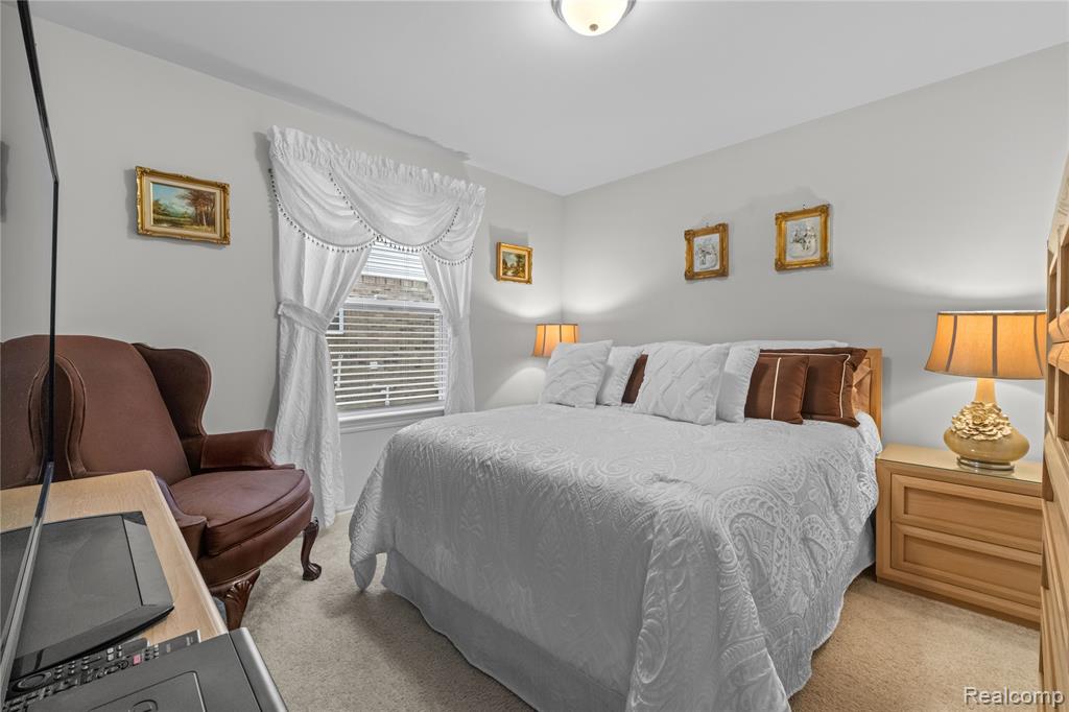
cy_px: 356
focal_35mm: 15
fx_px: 445
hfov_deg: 100.4
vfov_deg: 77.3
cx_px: 534
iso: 640
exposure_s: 1/2
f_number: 6.4
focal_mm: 10
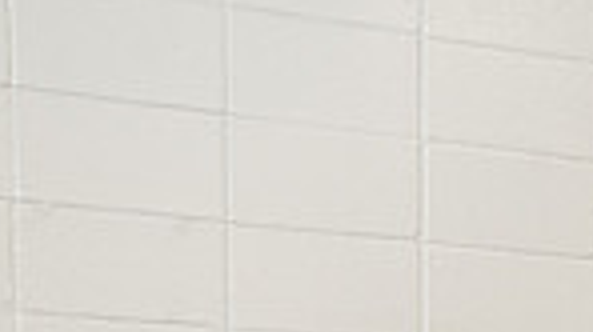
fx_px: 2200
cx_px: 581
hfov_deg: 15.1
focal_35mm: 140
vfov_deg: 8.0
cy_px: 816
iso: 500
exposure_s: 1/160
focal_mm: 44
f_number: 6.3
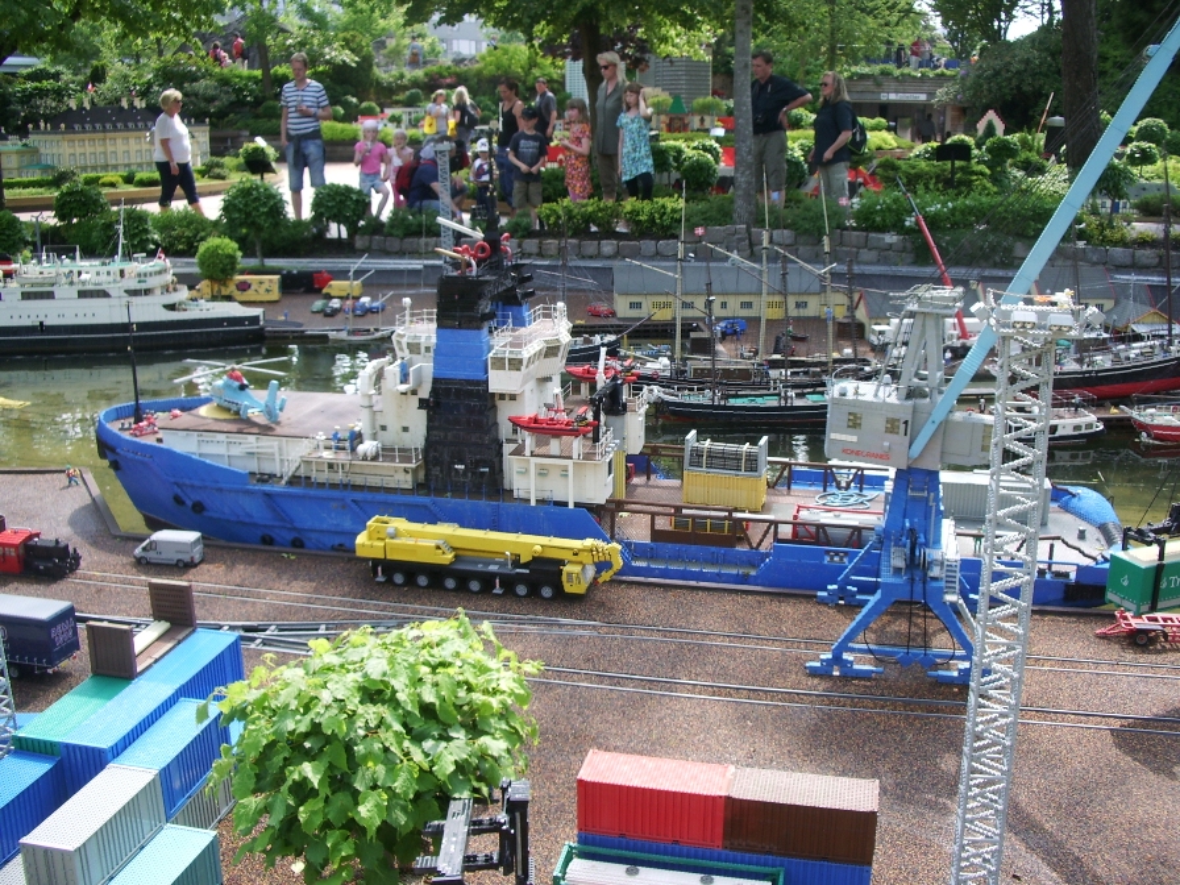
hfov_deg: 52.6
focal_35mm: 35
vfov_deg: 40.7
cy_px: 442
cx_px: 590
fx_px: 1193
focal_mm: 5.8
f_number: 4.3
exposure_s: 1/100
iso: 50
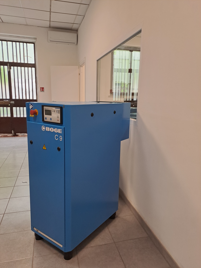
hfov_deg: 54.9
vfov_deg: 69.4
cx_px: 100
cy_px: 134
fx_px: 194
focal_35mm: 25
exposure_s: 1/50
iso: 100
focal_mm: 4.65
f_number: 1.8
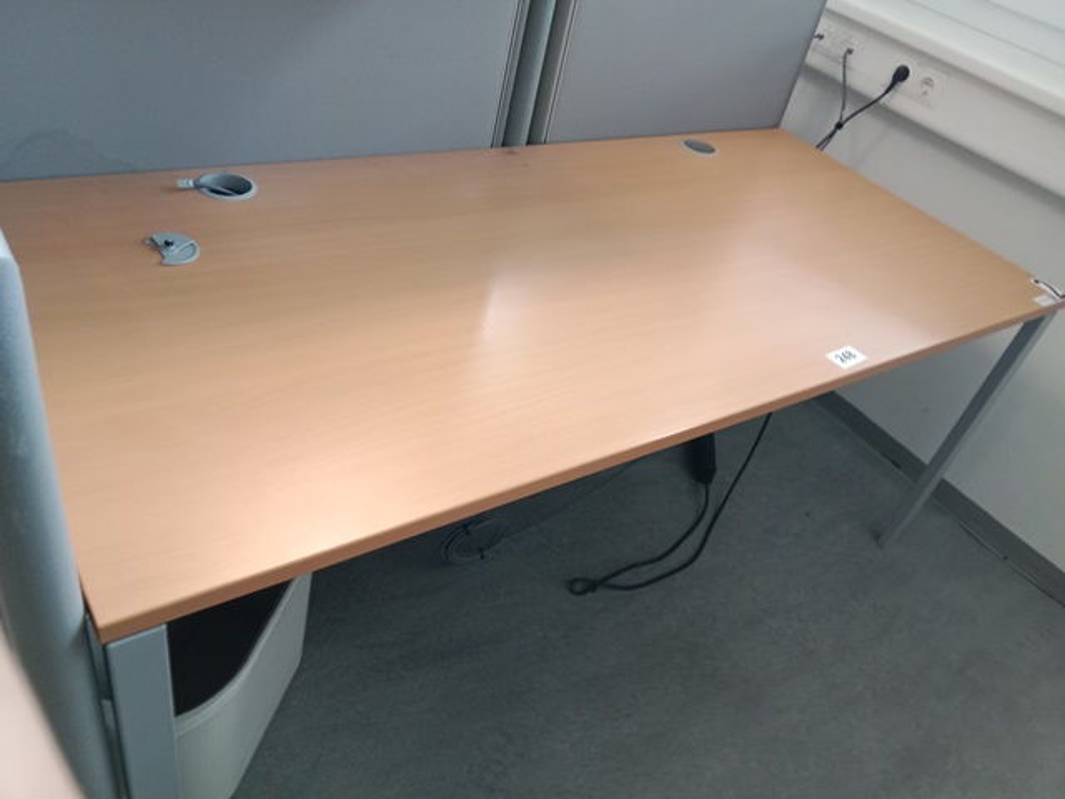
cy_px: 400
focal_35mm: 27
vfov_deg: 51.4
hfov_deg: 65.3
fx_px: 831
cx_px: 532
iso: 475
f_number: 2.2
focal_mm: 3.65
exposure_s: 1/25
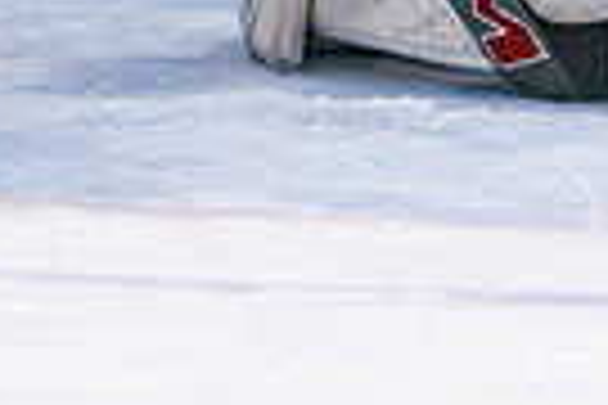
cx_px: 164
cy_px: -73
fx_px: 17141
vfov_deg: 1.4
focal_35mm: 1015
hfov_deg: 2.0
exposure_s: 1/640
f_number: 2.8
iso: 640
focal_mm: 165
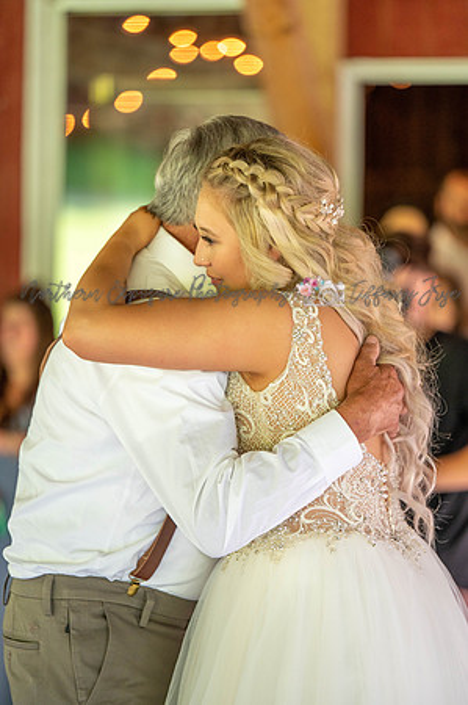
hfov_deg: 9.1
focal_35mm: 150
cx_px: 234
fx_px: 2932
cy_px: 352
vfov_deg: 13.7
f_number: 2.8
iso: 1000
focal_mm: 150
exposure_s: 1/250
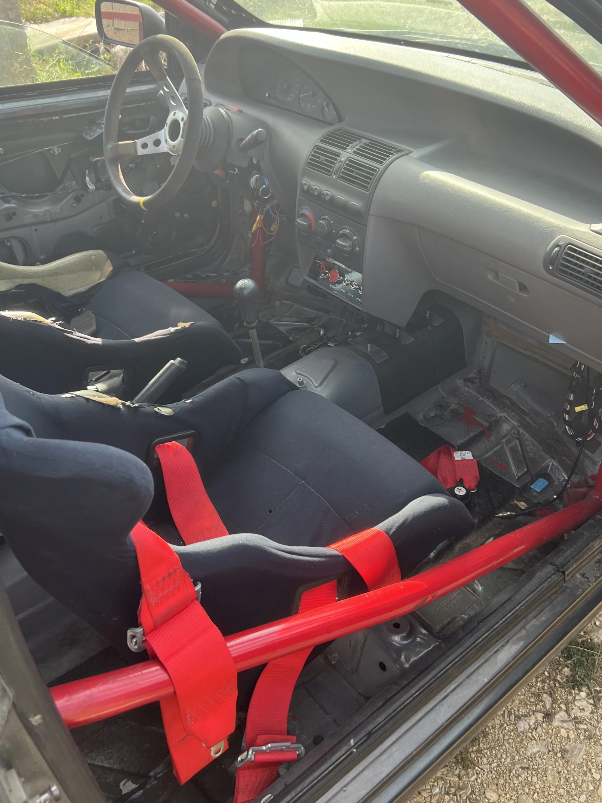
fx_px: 719
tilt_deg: -37.4
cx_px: 300
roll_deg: +1.2
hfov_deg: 45.4
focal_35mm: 31
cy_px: 378
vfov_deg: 58.3
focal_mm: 5.7
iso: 50
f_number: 1.5
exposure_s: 1/371
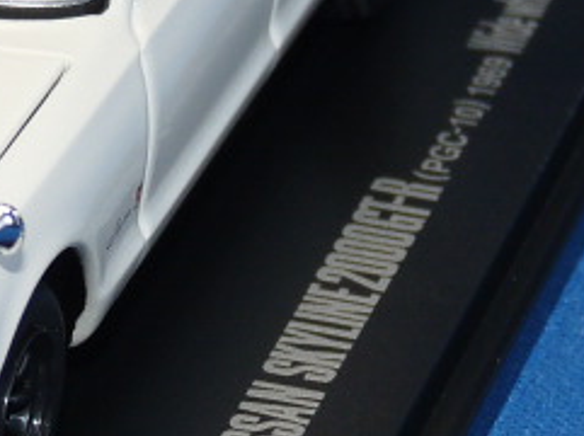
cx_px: -114
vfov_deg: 4.0
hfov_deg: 5.4
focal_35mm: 367
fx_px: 6182
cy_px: 10
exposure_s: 1/40
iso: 100
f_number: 3.4
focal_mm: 13.8
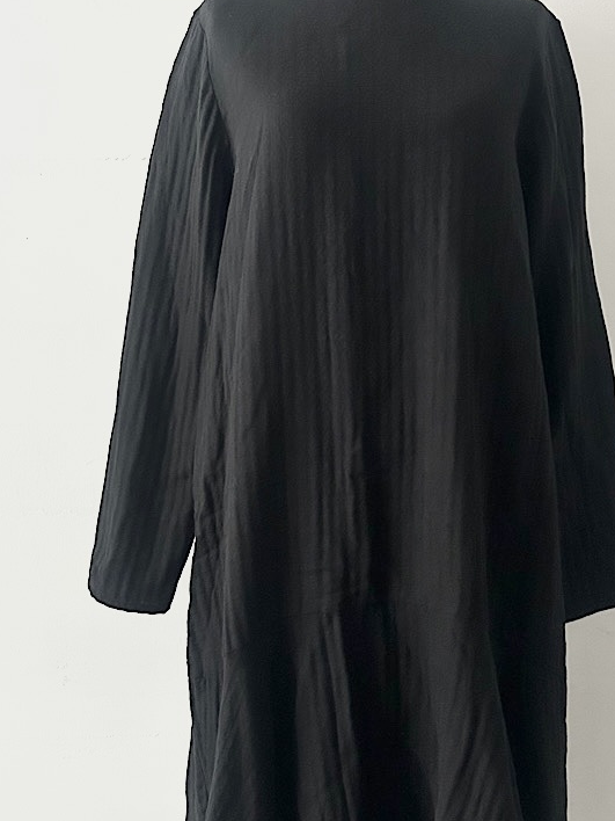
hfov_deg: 30.8
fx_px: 1113
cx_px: 363
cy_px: 395
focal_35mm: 47
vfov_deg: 40.4
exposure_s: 1/60
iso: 400
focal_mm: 5.7
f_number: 1.5
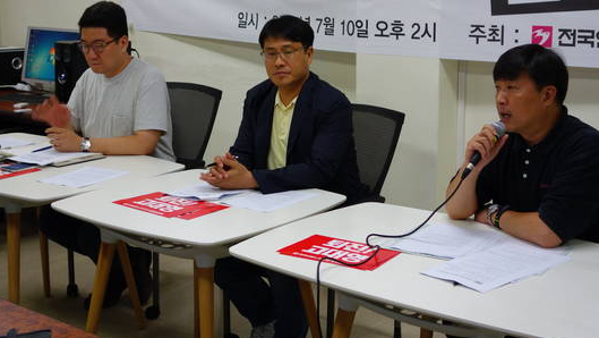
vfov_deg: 19.1
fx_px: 1001
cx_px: 299
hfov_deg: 33.3
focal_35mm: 63
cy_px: 137
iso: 320
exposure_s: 1/50
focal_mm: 18.02
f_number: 3.2
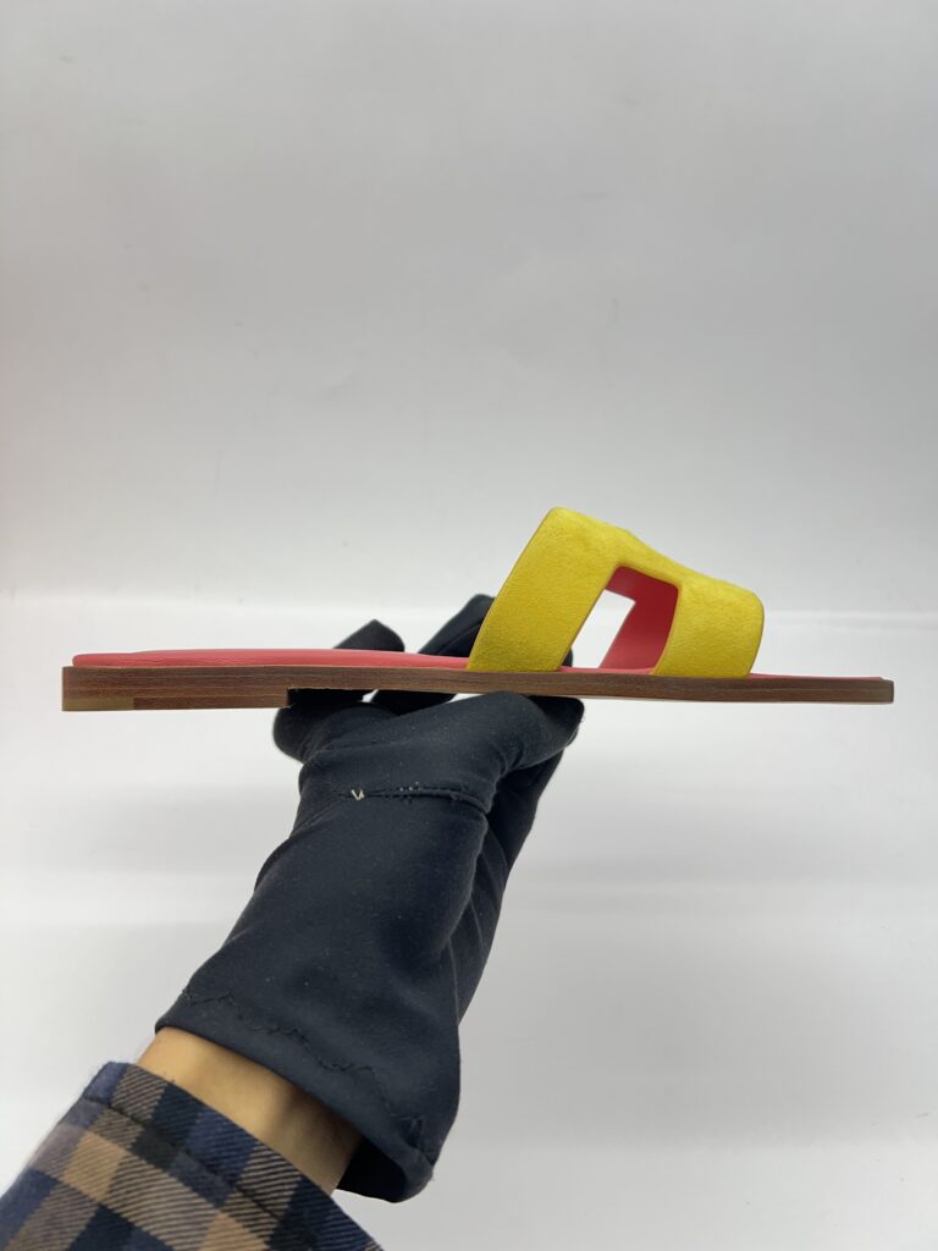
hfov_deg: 53.1
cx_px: 469
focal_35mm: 26
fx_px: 939
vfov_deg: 67.3
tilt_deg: -31.8
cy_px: 626
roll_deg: -3.2
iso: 40
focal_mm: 5.7
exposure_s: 1/100
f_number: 1.5
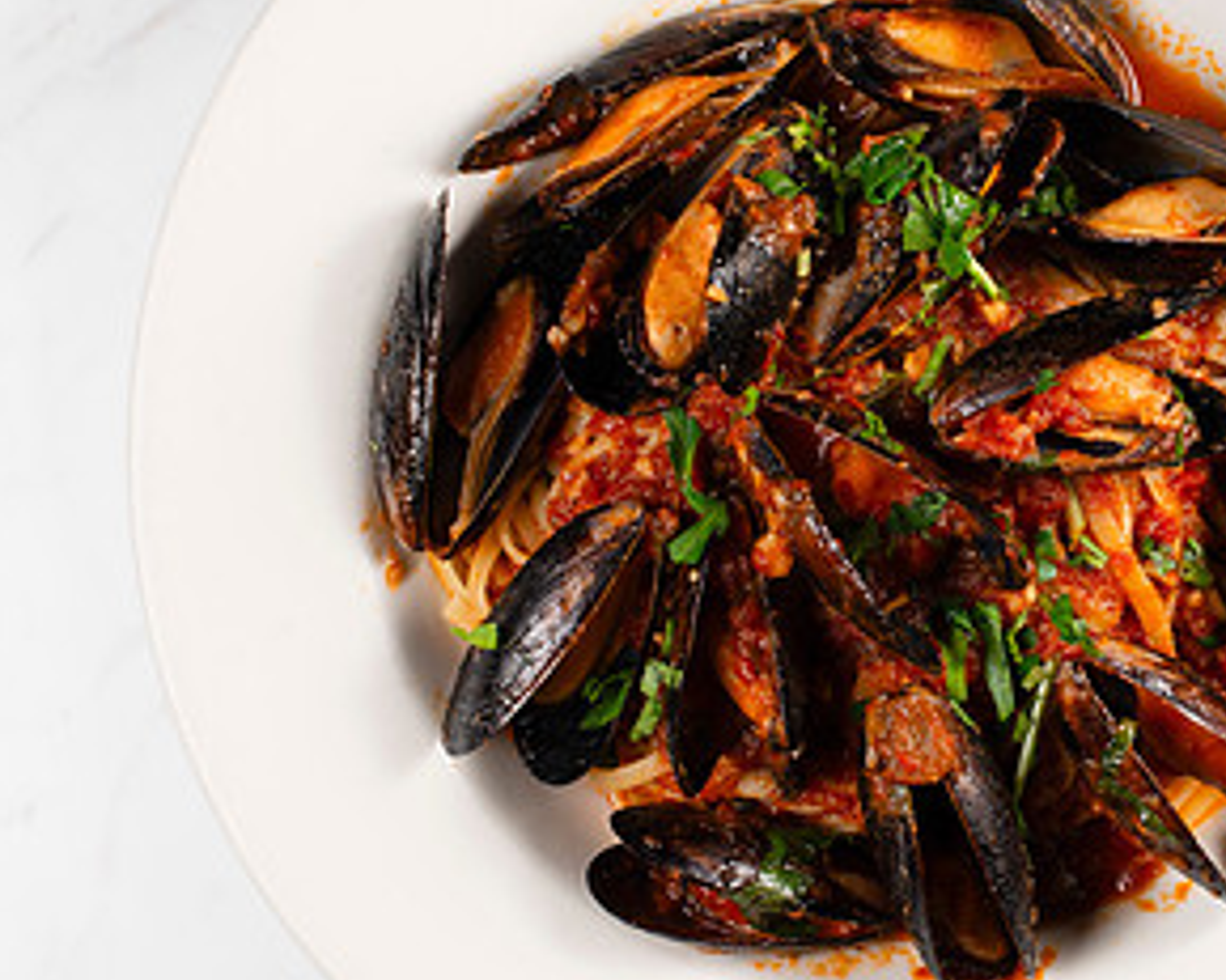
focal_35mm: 114
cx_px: 948
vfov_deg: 13.5
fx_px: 4135
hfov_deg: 16.8
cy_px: 481
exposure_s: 1/200
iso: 200
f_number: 9
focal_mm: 50
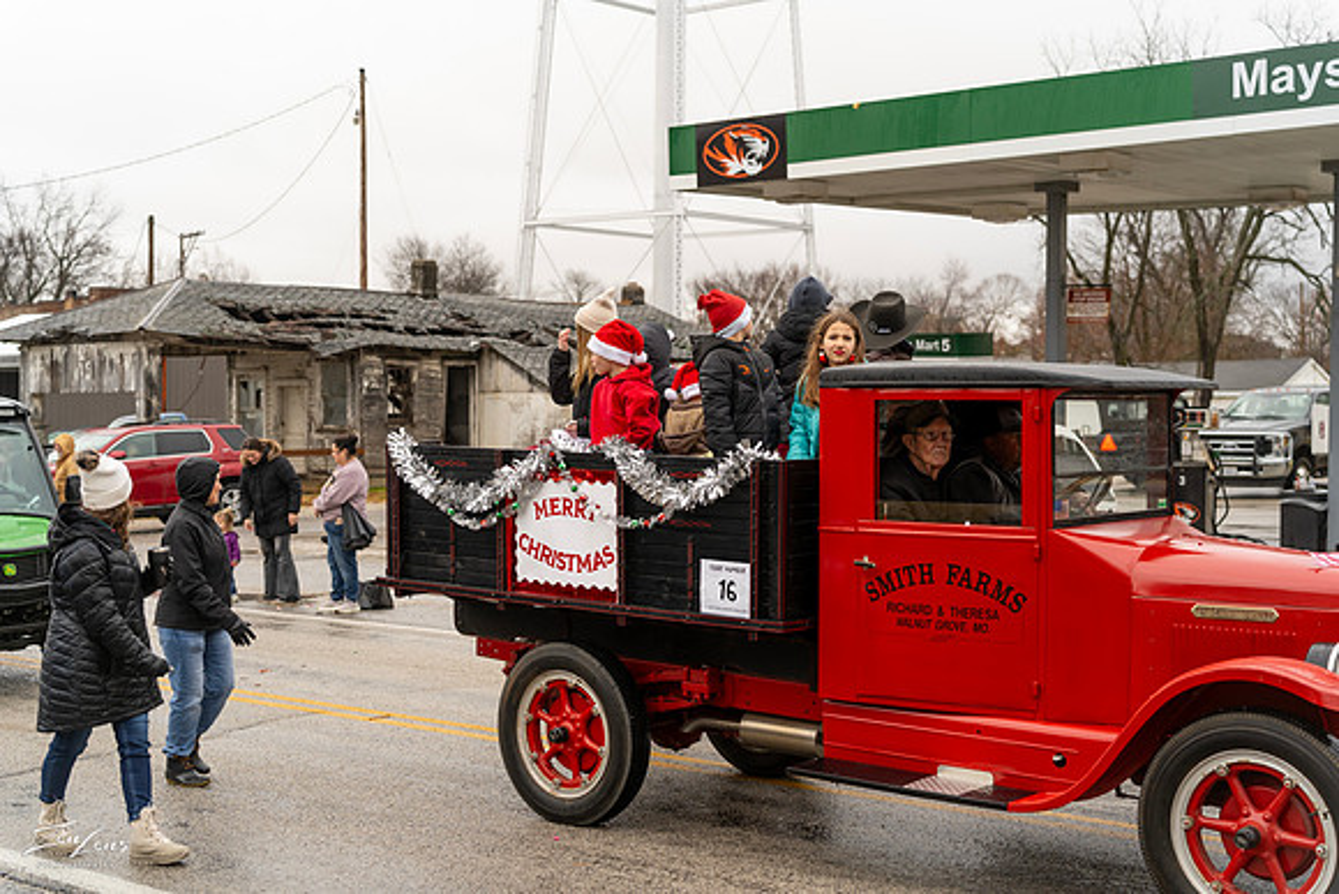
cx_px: 670
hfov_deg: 41.1
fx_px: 1786
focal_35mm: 48
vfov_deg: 28.1
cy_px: 447
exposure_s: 1/640
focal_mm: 48
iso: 320
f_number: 2.8
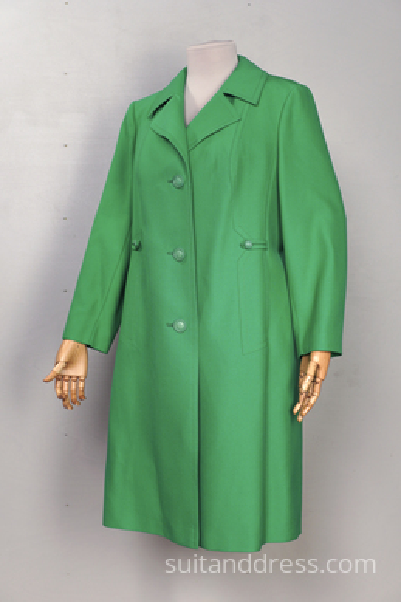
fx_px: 803
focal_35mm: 48
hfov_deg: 28.1
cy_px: 301
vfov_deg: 41.1
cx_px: 200
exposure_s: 1/15
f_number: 6.3
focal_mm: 32
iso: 200
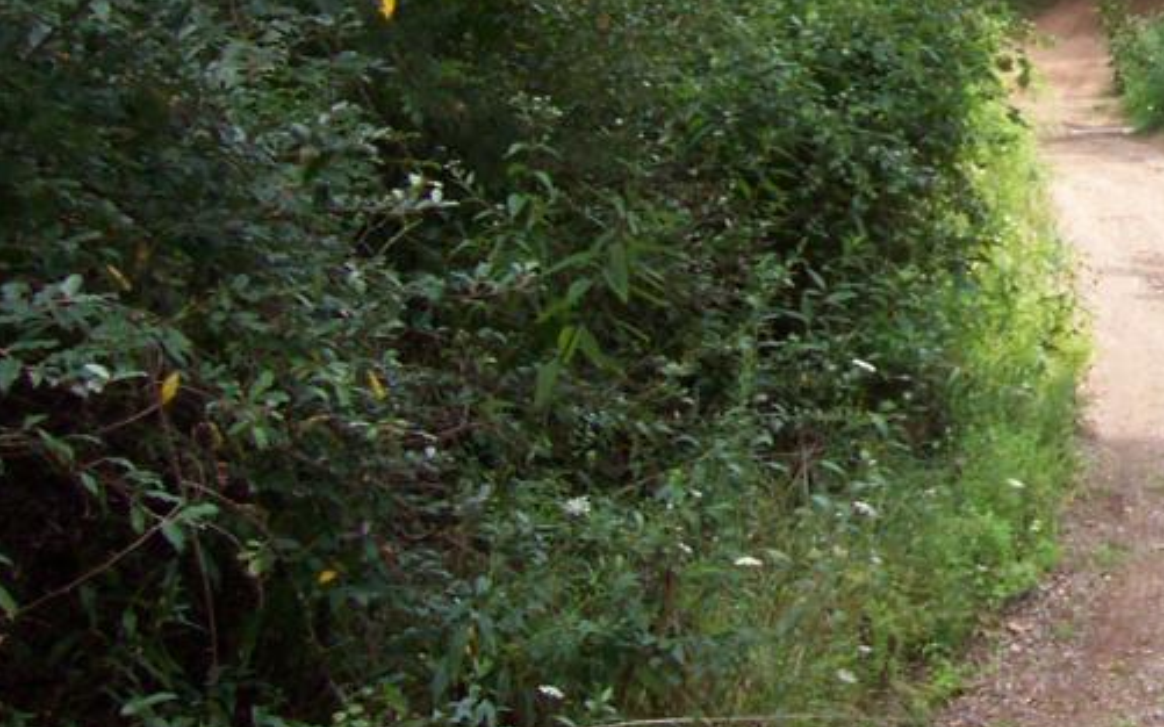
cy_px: -135
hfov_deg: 20.8
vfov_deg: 13.8
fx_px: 2918
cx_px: 1445
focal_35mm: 92
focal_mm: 5.6
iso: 80
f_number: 2.7
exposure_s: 1/361
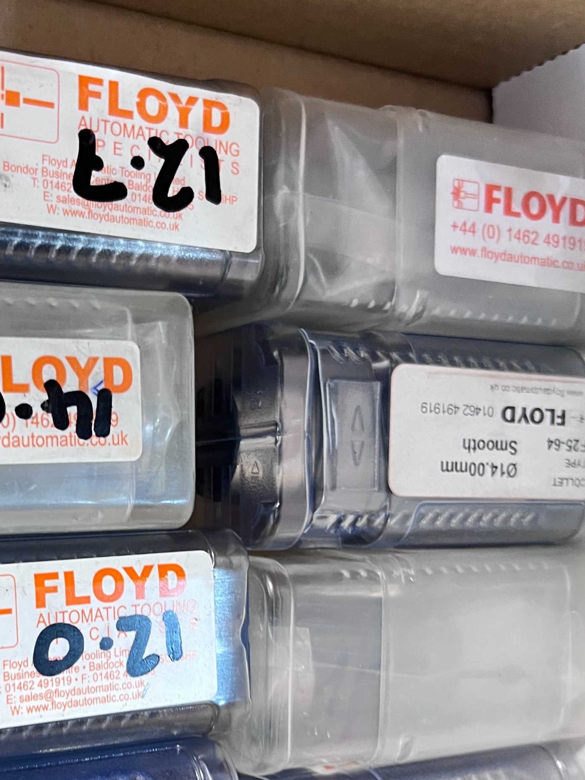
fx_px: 1036
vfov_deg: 40.4
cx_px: 107
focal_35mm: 46
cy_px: 557
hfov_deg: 30.7
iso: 500
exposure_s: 1/25
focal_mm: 5.7
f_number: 1.5
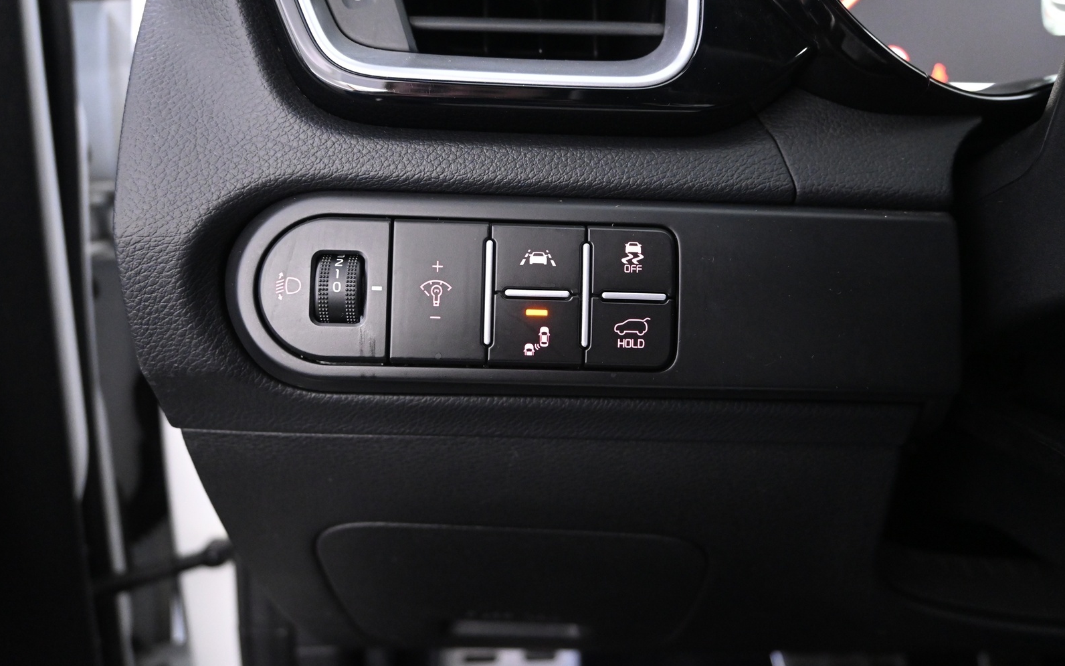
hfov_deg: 65.0
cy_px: 307
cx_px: 538
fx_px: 835
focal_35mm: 29
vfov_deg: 43.4
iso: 3200
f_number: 3.8
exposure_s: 1/20
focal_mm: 18.5
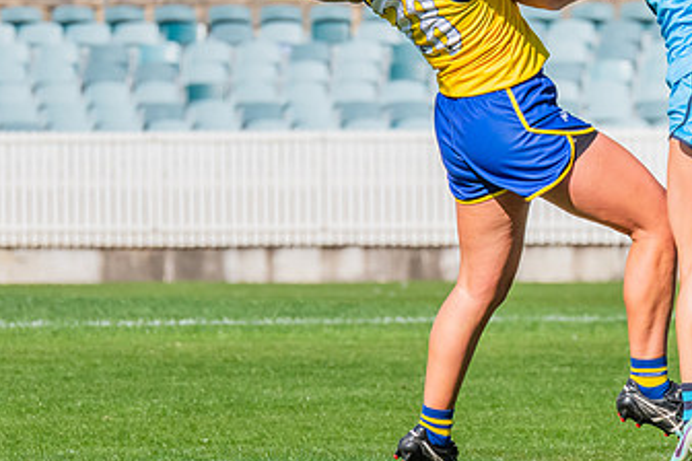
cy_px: 32
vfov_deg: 1.7
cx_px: 569
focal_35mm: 818
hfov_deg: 2.5
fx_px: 15723
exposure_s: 1/1250
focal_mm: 360
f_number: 14
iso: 800
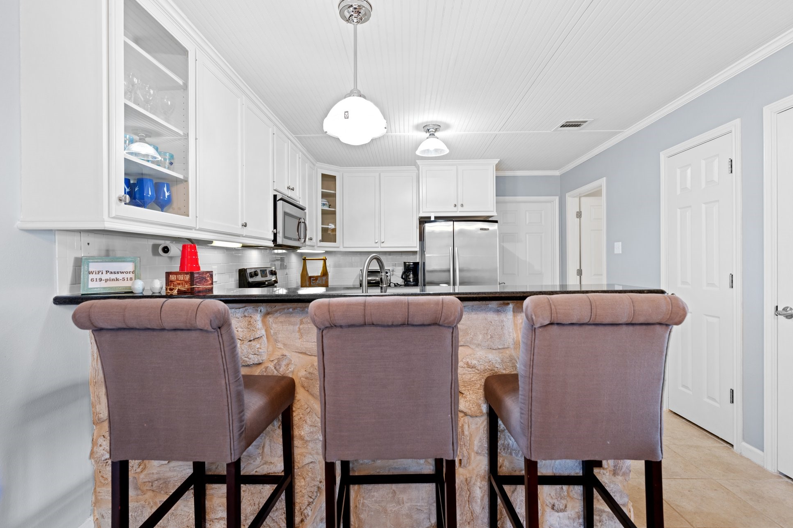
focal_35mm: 17
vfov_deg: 70.4
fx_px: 374
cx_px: 394
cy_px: 265
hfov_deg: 93.3
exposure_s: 1
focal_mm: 16
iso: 100
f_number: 4.5
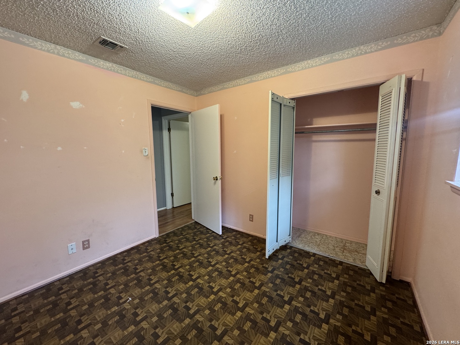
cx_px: 230
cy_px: 172
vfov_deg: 85.7
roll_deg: +0.7
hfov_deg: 102.1
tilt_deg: -6.2
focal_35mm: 14
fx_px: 186
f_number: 2.2
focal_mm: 2.22
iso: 200
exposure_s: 1/60
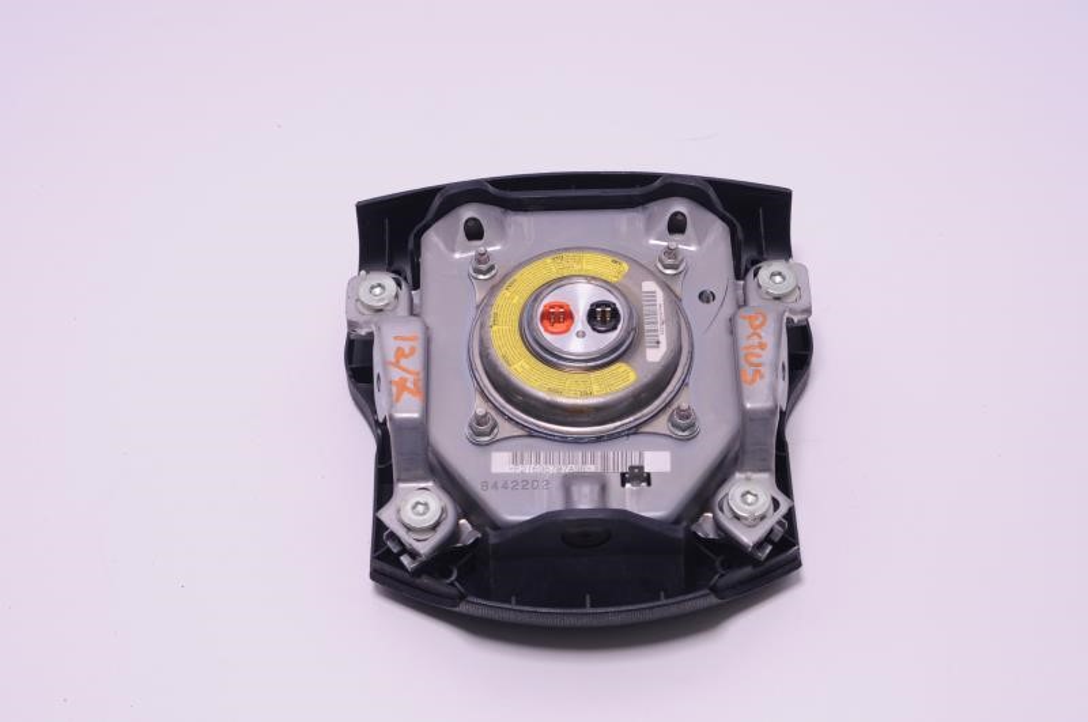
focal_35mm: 57
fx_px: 1720
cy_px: 361
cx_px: 544
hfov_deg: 35.1
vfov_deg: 23.7
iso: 400
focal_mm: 38
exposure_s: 1/250
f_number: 14
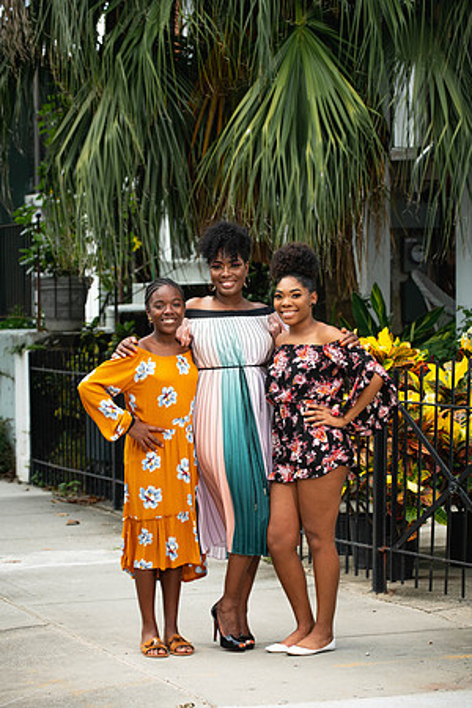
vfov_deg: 18.6
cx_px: 236
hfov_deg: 12.5
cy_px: 354
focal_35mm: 110
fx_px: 2163
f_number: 5.6
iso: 320
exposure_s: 1/640
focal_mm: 110
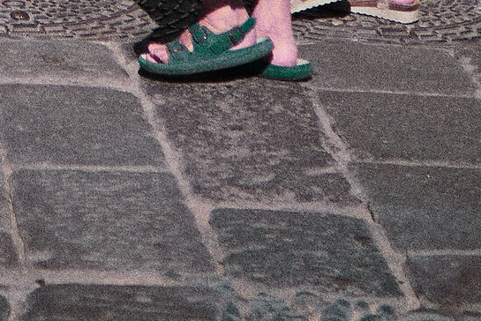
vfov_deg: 5.9
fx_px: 2941
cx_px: -108
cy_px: -563
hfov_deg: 9.2
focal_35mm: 220
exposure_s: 1/14000
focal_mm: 33
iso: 200
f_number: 1.4
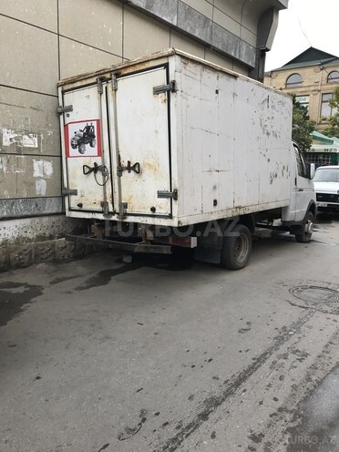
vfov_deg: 63.4
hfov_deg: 49.7
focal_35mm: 28
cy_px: 226
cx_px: 170
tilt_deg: -7.1
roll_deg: -1.4
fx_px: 366
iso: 20
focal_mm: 3.99
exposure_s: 1/469
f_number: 1.8
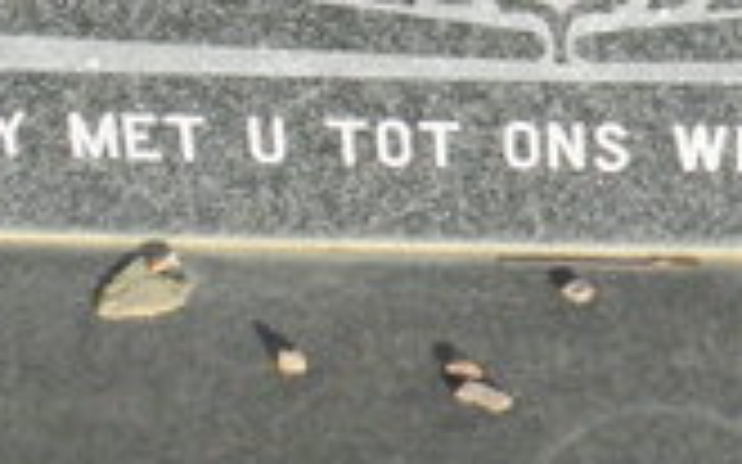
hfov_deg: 15.4
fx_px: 2709
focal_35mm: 134
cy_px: -450
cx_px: 652
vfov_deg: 9.2
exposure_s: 1/500
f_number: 6.3
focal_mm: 4.6
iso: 200
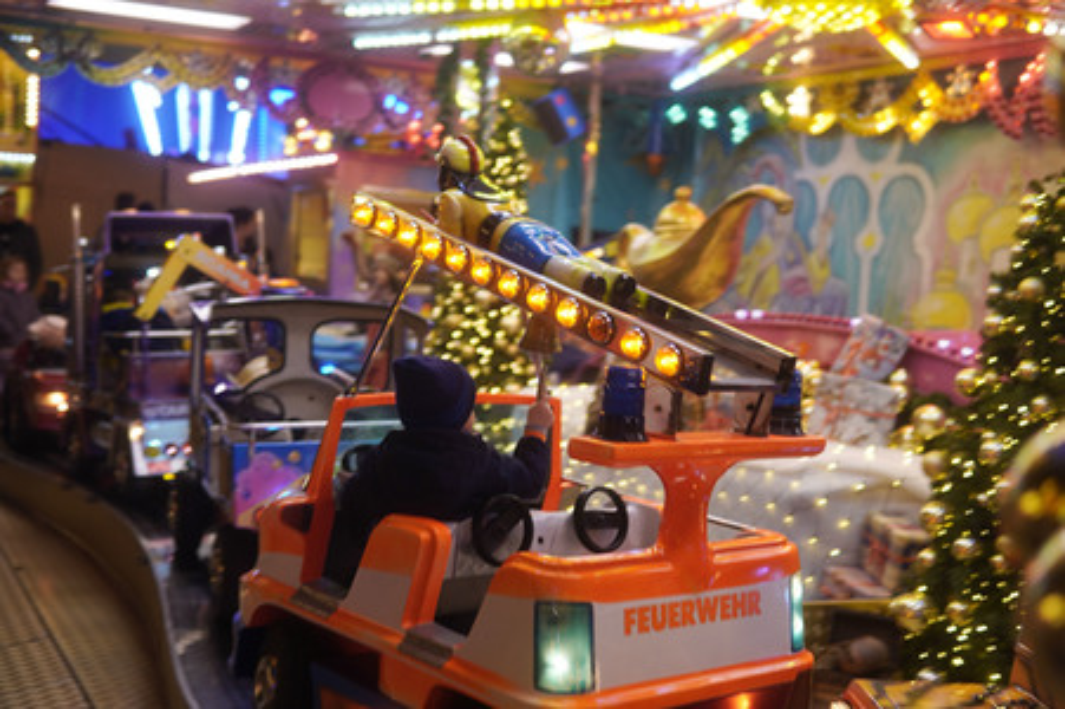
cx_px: 532
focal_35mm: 45
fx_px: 1330
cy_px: 354
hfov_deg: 43.6
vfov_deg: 29.8
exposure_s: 1/80
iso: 100
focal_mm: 30
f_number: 1.4
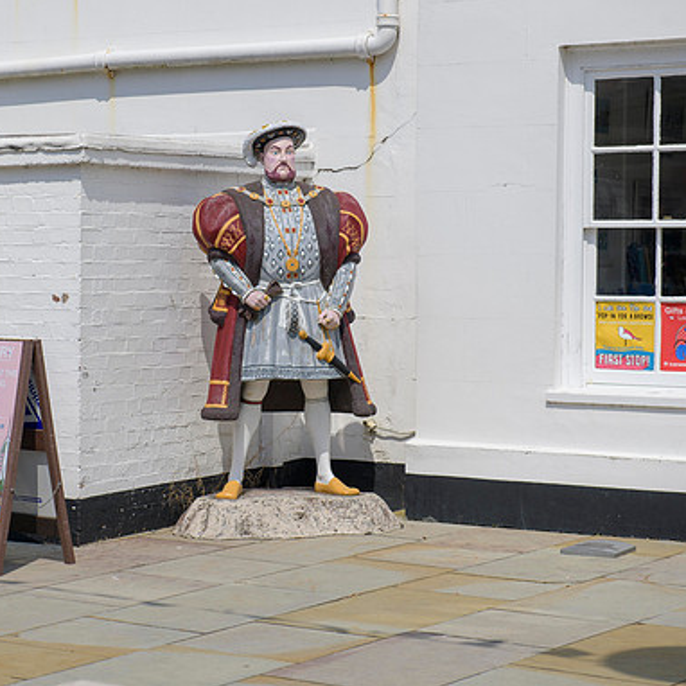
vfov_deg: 17.9
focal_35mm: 97
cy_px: 318
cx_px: 180
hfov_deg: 17.8
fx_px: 2175
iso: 64
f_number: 6.3
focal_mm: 70
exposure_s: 1/800
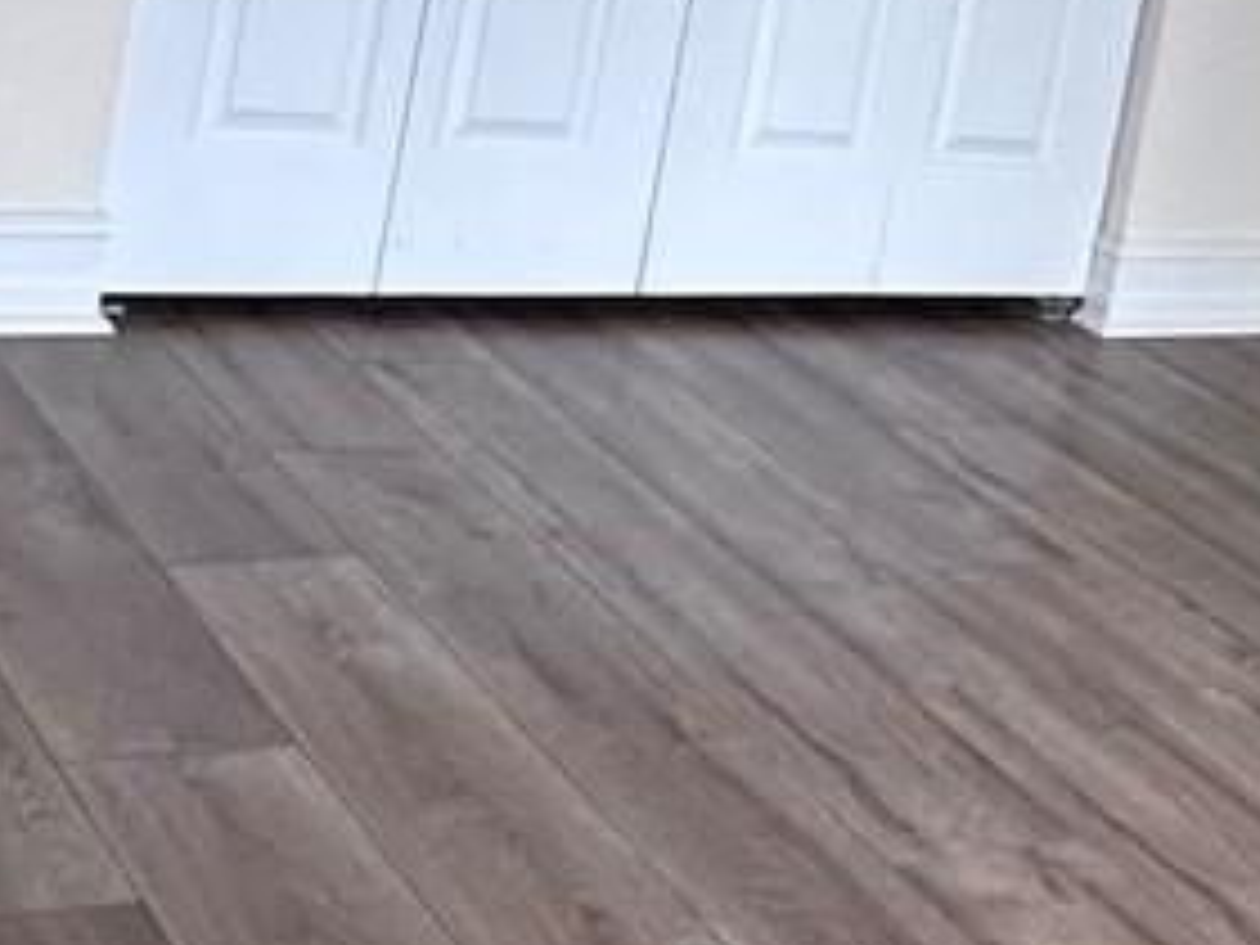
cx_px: 958
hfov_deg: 24.1
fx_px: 2912
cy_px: -320
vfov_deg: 17.2
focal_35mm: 80
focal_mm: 2.22
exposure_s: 1/120
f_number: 2.2
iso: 200
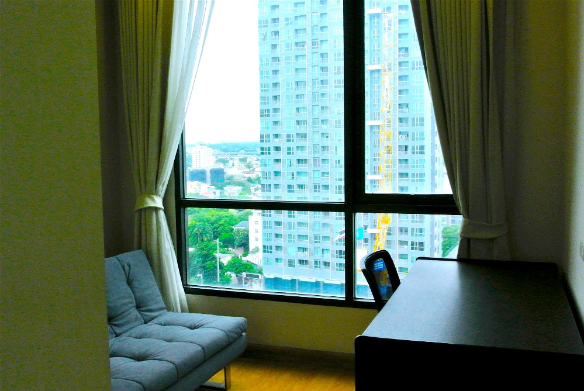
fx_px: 601
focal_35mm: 37
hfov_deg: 51.8
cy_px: 196
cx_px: 292
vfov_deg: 36.0
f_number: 4
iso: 800
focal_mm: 14
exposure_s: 1/125
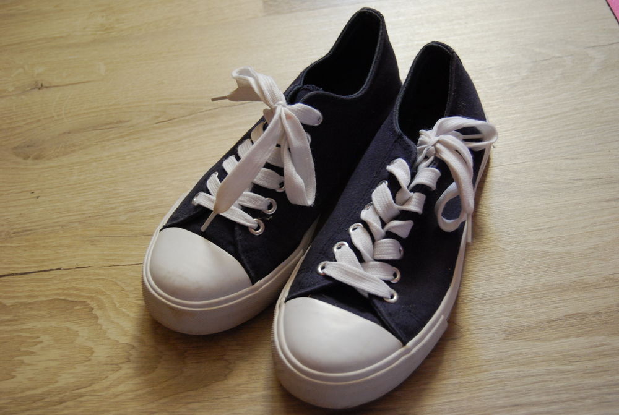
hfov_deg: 41.0
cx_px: 310
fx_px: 827
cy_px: 208
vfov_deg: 28.2
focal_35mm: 48
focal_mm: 32
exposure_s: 1/30
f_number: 4.5
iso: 900
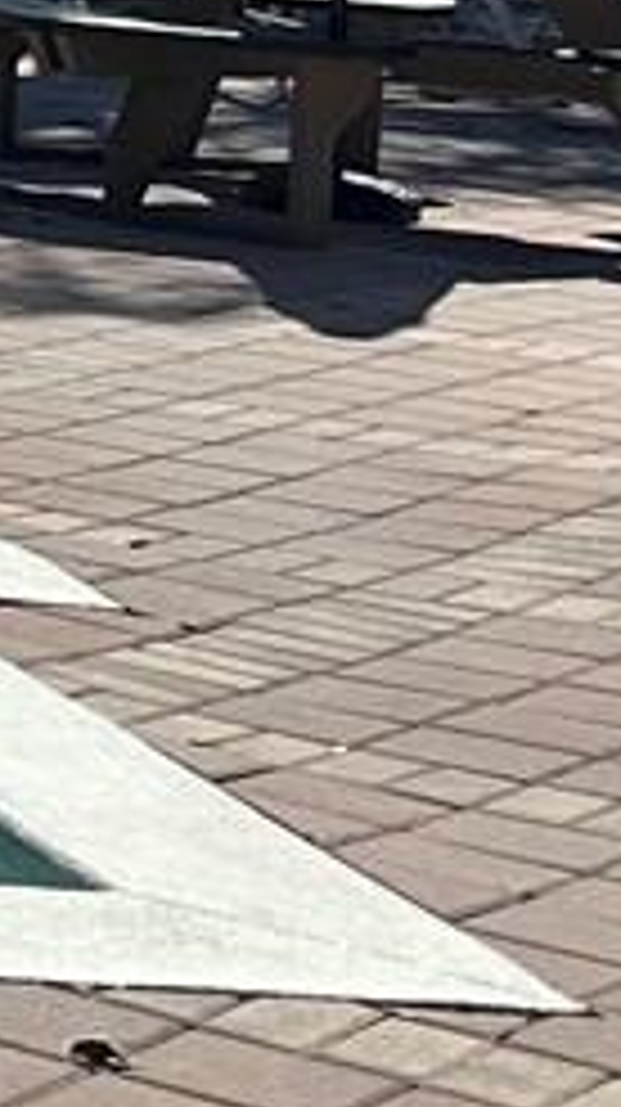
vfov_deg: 12.0
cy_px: -608
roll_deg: -1.6
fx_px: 4987
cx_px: -2354
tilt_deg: +1.3
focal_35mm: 170
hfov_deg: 5.6
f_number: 1.78
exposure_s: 1/6211
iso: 80
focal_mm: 6.86
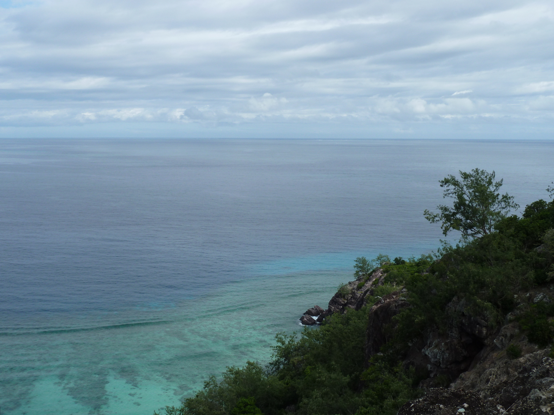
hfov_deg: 44.8
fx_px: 672
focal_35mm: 42
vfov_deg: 34.3
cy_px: 208
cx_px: 277
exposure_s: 1/500
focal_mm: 6.9
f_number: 4.5
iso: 80
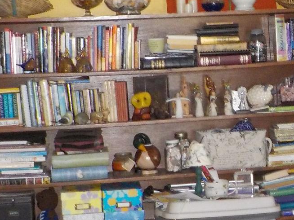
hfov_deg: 20.3
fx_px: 798
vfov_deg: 15.7
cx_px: 284
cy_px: 67
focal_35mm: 94
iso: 450
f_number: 3.3
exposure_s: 1/30
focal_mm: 4.1
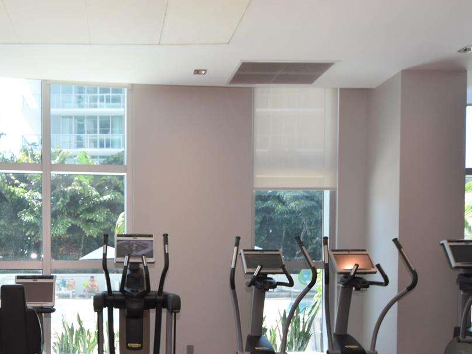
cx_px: 113
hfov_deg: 48.1
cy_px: 275
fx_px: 504
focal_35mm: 37
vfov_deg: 37.5
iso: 200
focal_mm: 13
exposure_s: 1/100
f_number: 5
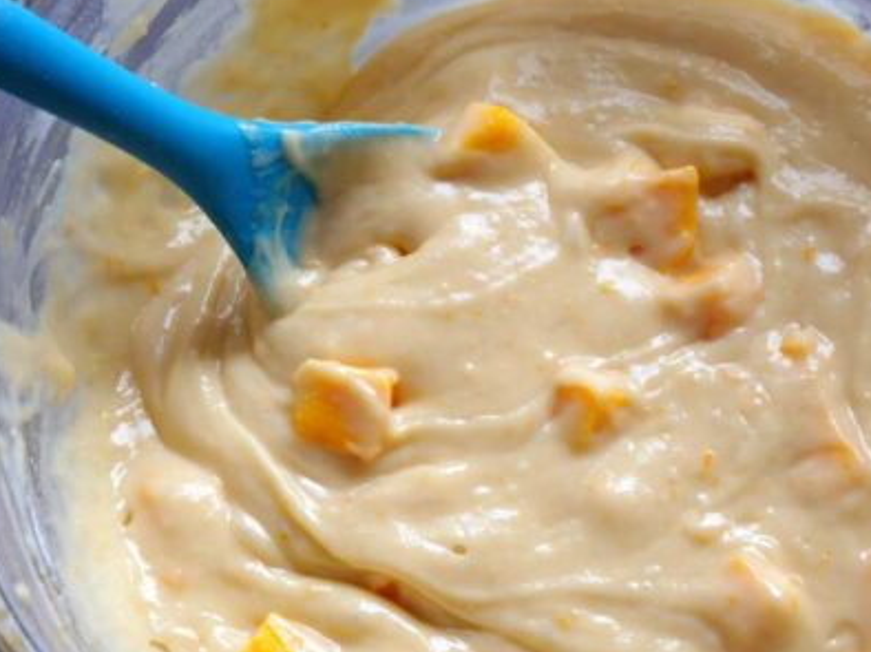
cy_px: 442
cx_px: 553
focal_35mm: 104
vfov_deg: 14.2
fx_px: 2615
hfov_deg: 18.9
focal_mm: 32
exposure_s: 1/80
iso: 320
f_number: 3.8
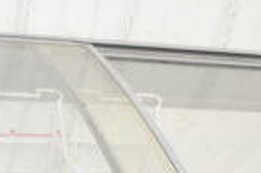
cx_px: 36
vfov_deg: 11.2
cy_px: 322
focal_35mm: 113
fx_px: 818
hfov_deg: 17.9
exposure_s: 1/80
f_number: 3.5
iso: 1600
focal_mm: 18
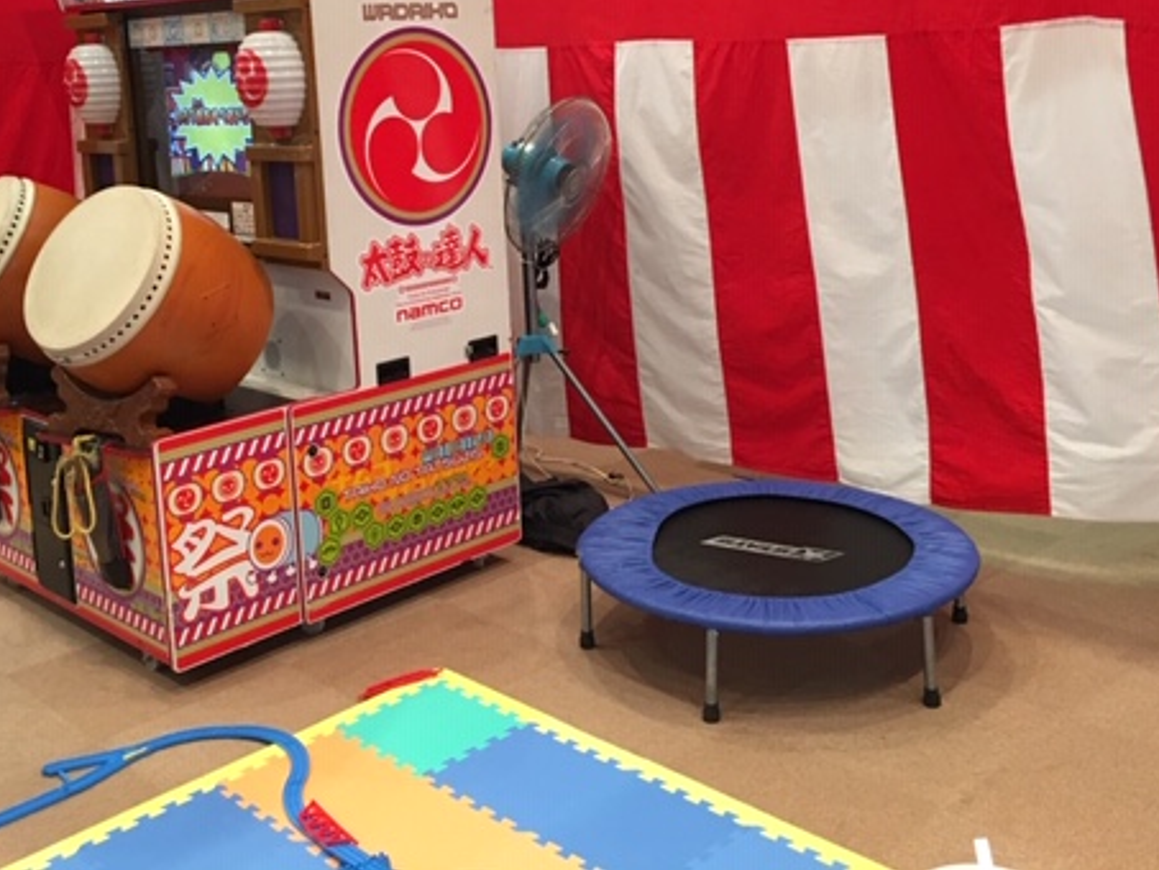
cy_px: 258
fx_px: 1373
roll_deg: +3.1
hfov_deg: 45.7
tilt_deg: -7.6
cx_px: 519
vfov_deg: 34.7
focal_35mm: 41
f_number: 2.2
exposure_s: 1/15
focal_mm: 4.15
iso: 80
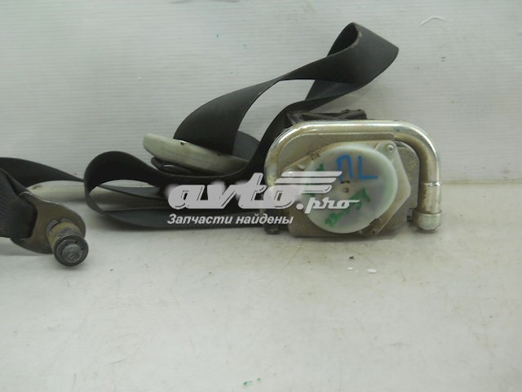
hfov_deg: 45.8
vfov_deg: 35.1
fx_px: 618
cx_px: 261
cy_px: 196
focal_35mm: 41
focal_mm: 6.72
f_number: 3.1
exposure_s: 1/30
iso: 80
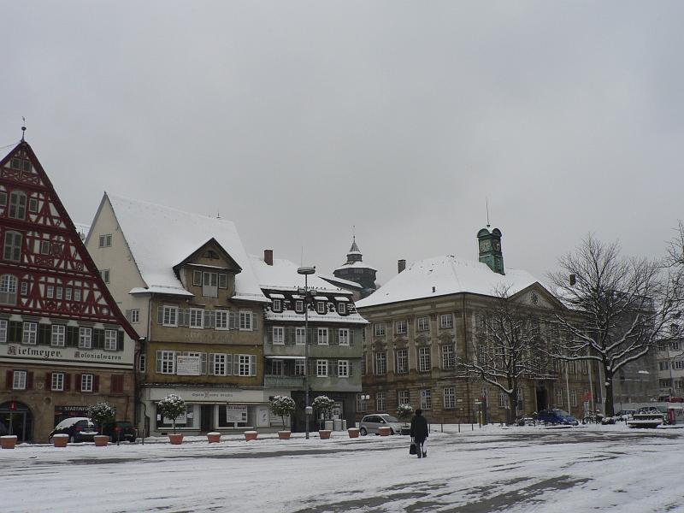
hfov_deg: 51.4
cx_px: 342
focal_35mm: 36
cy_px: 256
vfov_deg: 39.7
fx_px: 711
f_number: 5.6
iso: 80
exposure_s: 1/400
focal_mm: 6
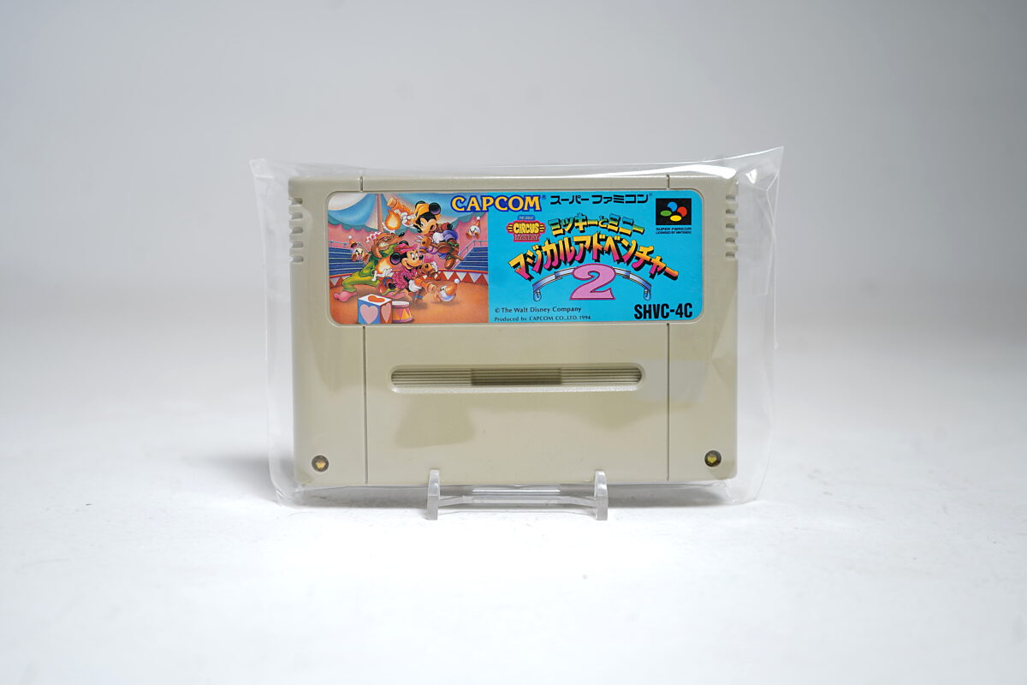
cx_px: 514
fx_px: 1170
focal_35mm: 41
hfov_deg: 47.4
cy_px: 342
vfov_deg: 32.6
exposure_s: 1/4
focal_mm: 41
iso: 64
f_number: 5
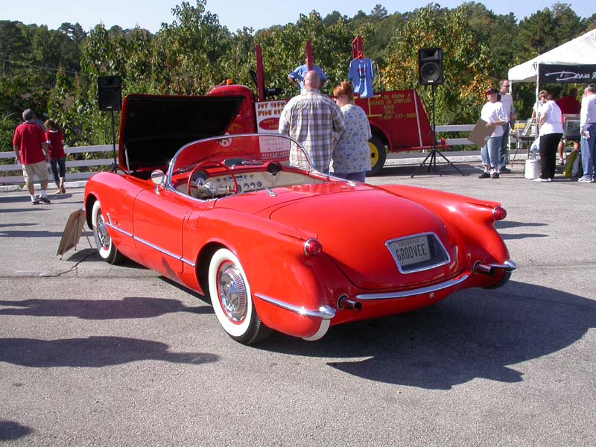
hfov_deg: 49.0
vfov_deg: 37.7
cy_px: 224
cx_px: 298
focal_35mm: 38
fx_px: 654
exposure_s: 1/271
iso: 100
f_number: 6.7
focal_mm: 7.85
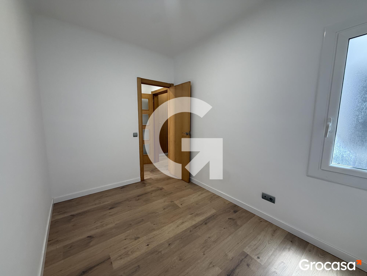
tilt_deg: -6.2
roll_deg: -0.1
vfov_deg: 85.7
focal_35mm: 14
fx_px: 148
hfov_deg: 102.1
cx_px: 184
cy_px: 138
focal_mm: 2.22
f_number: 2.2
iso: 160
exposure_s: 1/100
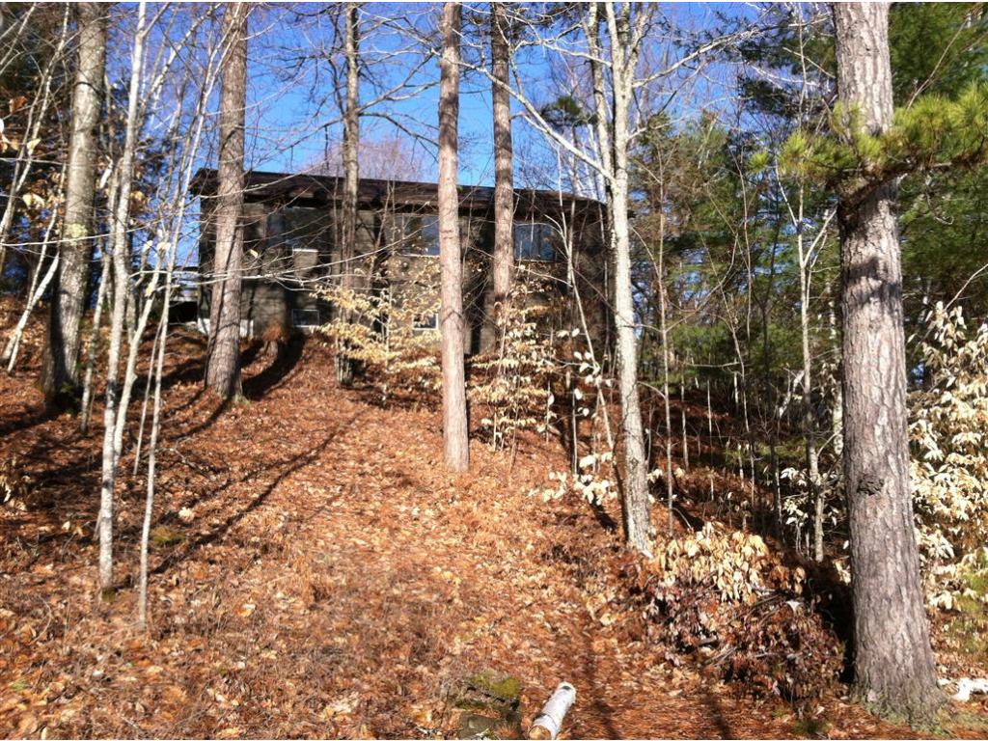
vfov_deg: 40.7
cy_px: 370
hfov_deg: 52.6
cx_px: 494
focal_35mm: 35
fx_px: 999
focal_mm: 3.85
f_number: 2.8
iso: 80
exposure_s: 1/588
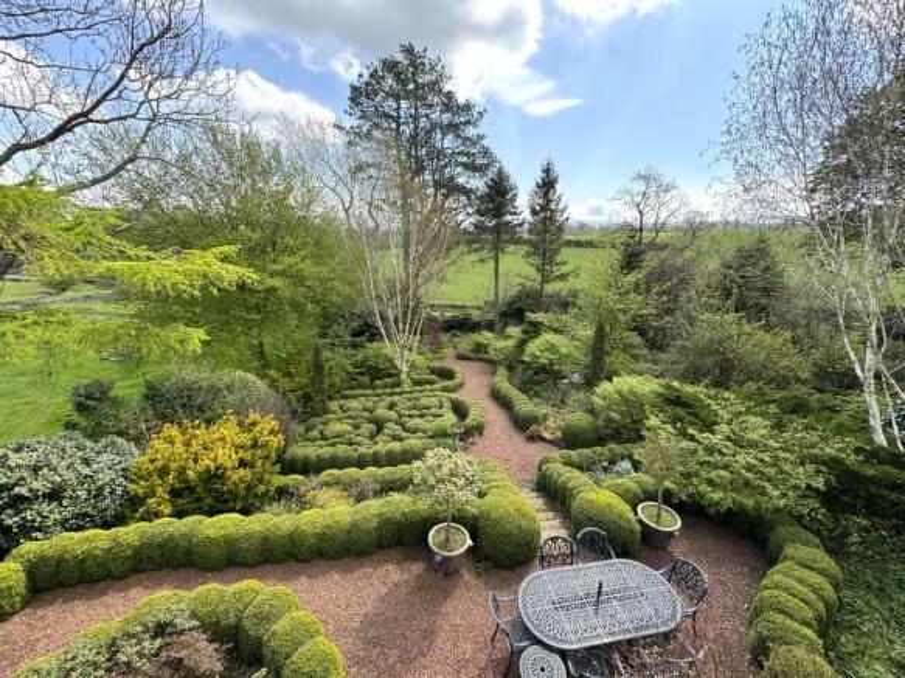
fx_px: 366
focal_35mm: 14
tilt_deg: -15.6
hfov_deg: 102.1
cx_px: 452
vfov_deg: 85.7
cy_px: 339
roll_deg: -0.2
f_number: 2.2
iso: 40
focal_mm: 2.22
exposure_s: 1/1034
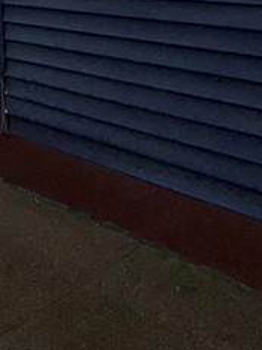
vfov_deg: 20.6
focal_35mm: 62
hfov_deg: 22.7
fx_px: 626
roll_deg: +4.8
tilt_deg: +19.2
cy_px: -295
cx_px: 0
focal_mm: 2.22
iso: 16
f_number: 2.2
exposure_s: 1/1698
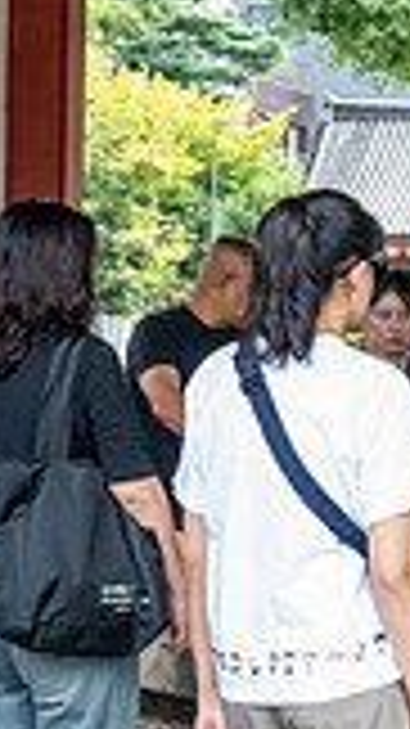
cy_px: 449
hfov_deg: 8.8
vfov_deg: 16.0
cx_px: 605
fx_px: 2593
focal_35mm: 134
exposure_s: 1/320
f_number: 8
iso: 2500
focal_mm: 28
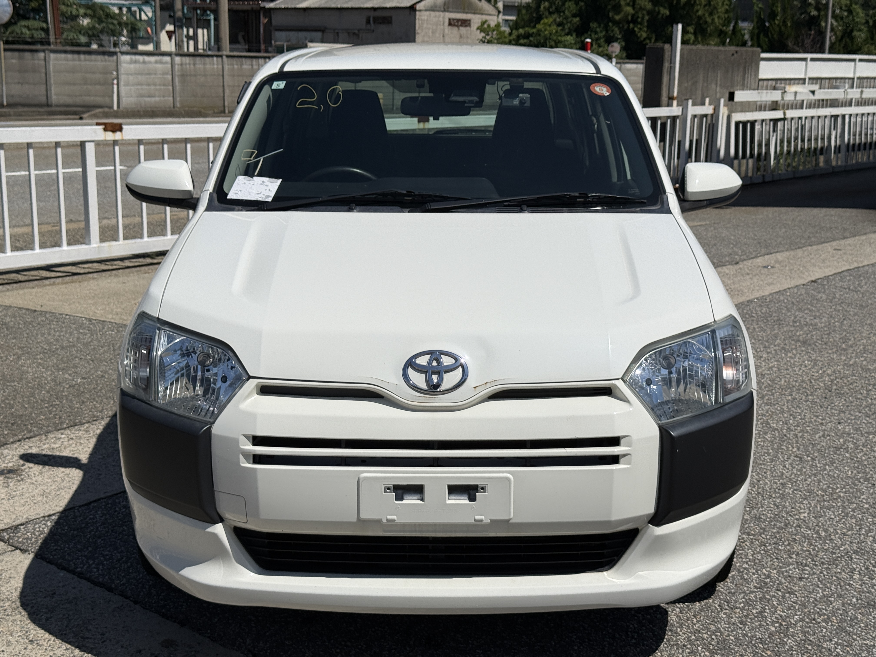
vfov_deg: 30.3
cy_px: 328
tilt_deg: -12.1
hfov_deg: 39.7
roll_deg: -1.1
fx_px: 1215
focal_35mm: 48
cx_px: 438
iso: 50
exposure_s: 1/13333
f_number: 1.78
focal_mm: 6.76
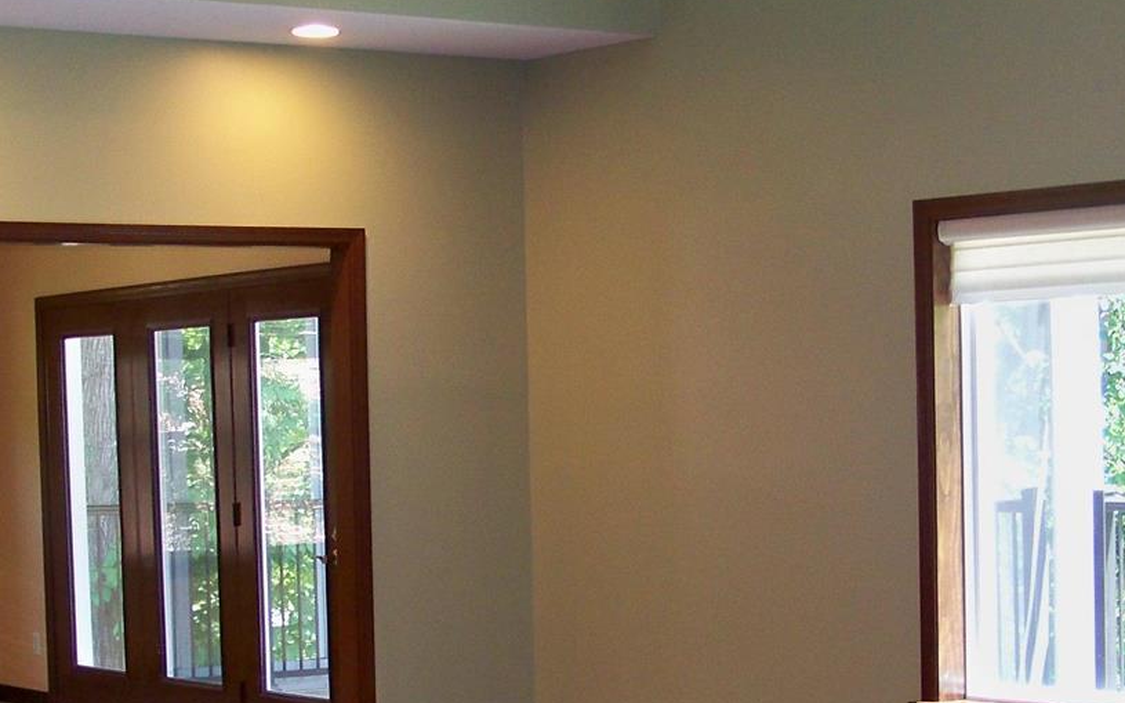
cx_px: 563
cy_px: 566
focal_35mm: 77
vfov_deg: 16.8
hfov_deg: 26.8
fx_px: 2360
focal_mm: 6.75
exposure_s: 1/30
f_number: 2.8
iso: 200
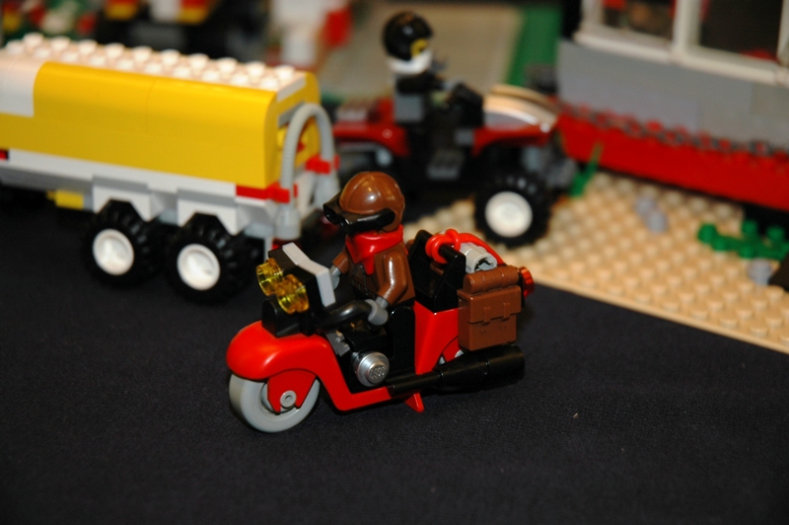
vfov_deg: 13.0
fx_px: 2299
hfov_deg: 19.5
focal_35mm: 105
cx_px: 394
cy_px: 262
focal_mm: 70
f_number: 4.5
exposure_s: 1/60
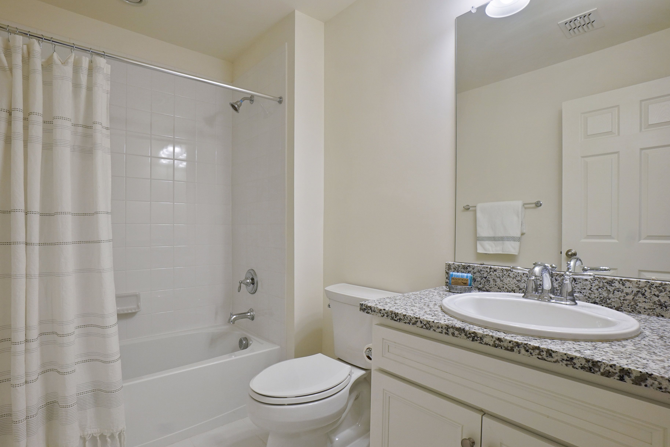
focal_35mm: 16
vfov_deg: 73.7
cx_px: 331
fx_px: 298
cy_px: 233
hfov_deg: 96.7
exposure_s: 1/60
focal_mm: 10
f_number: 8
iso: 400
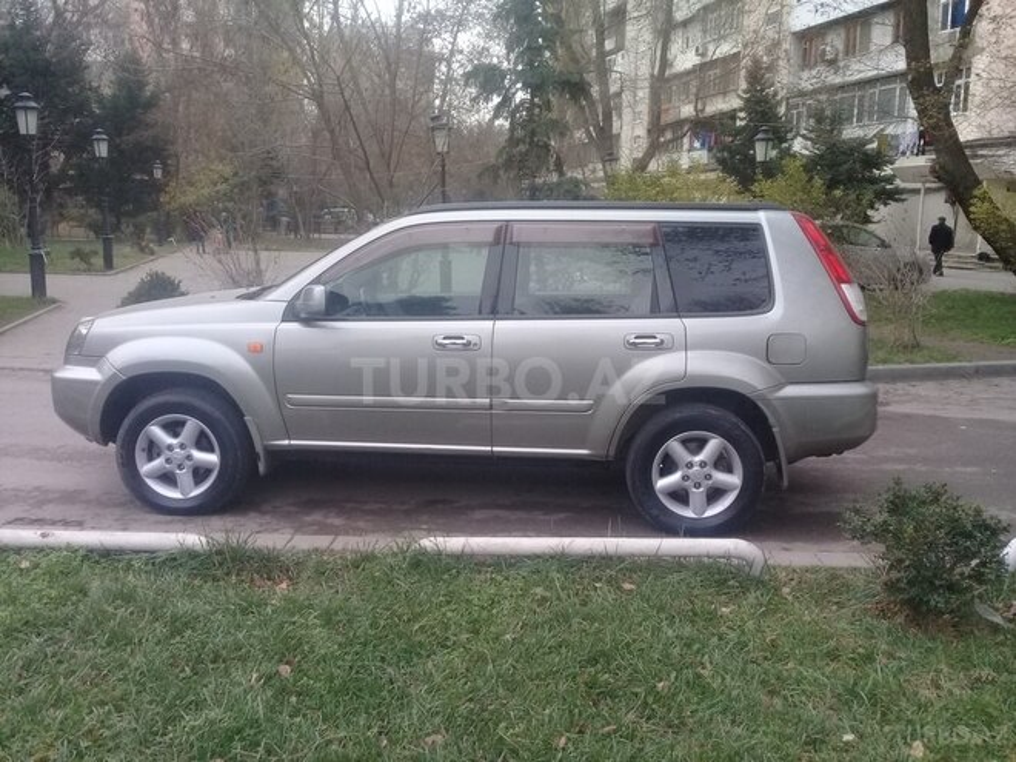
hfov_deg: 58.4
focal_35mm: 31
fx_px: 910
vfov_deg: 45.4
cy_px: 381
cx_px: 508
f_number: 2.2
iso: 80
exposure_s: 1/100
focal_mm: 3.3
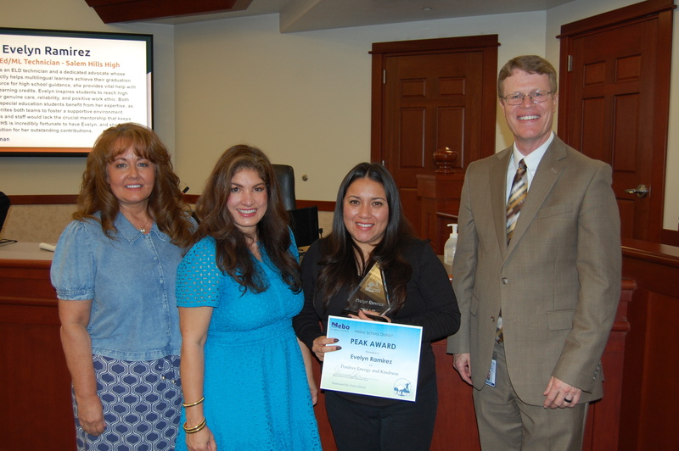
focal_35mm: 34
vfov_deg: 38.3
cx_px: 340
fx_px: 650
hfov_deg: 55.1
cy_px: 226
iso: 400
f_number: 3.8
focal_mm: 23
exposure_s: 1/60
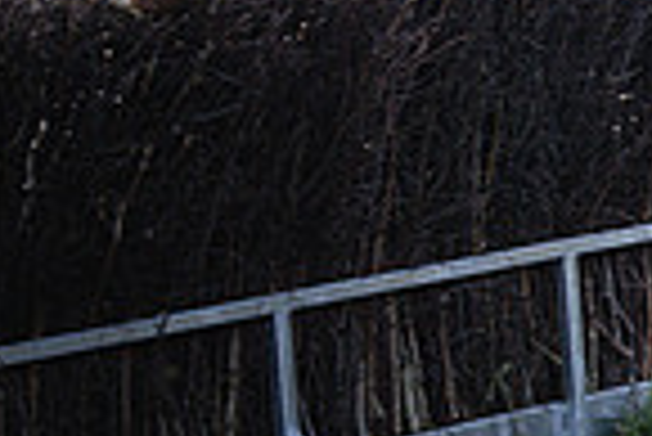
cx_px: 1277
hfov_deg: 7.1
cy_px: -240
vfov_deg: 4.9
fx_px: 5076
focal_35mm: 280
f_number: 2.8
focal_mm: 70
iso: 400
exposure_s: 1/1600
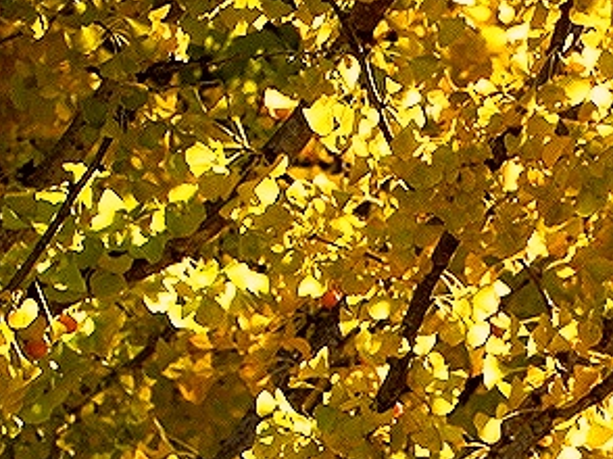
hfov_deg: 1.5
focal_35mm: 1315
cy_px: 416
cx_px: 563
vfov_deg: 1.1
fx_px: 23268
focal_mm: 120
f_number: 5.6
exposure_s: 1/365
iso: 160
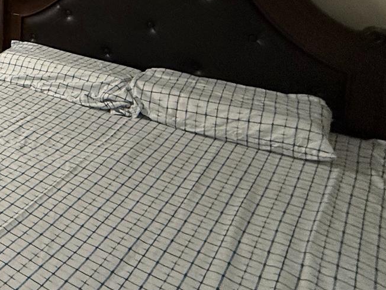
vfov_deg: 28.8
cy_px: -52
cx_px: -166
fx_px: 491
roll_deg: +0.0
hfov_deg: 29.7
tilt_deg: -5.1
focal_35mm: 44
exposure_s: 1/60
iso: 400
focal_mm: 2.22
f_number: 2.2
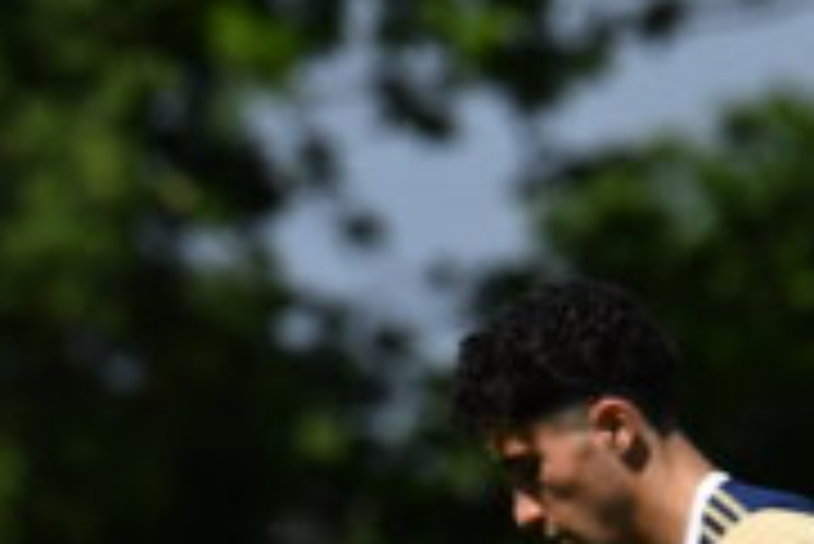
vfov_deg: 0.8
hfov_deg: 1.2
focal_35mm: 1655
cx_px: 481
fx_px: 37450
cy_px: 1108
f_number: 4
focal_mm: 250
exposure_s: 1/1000
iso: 64
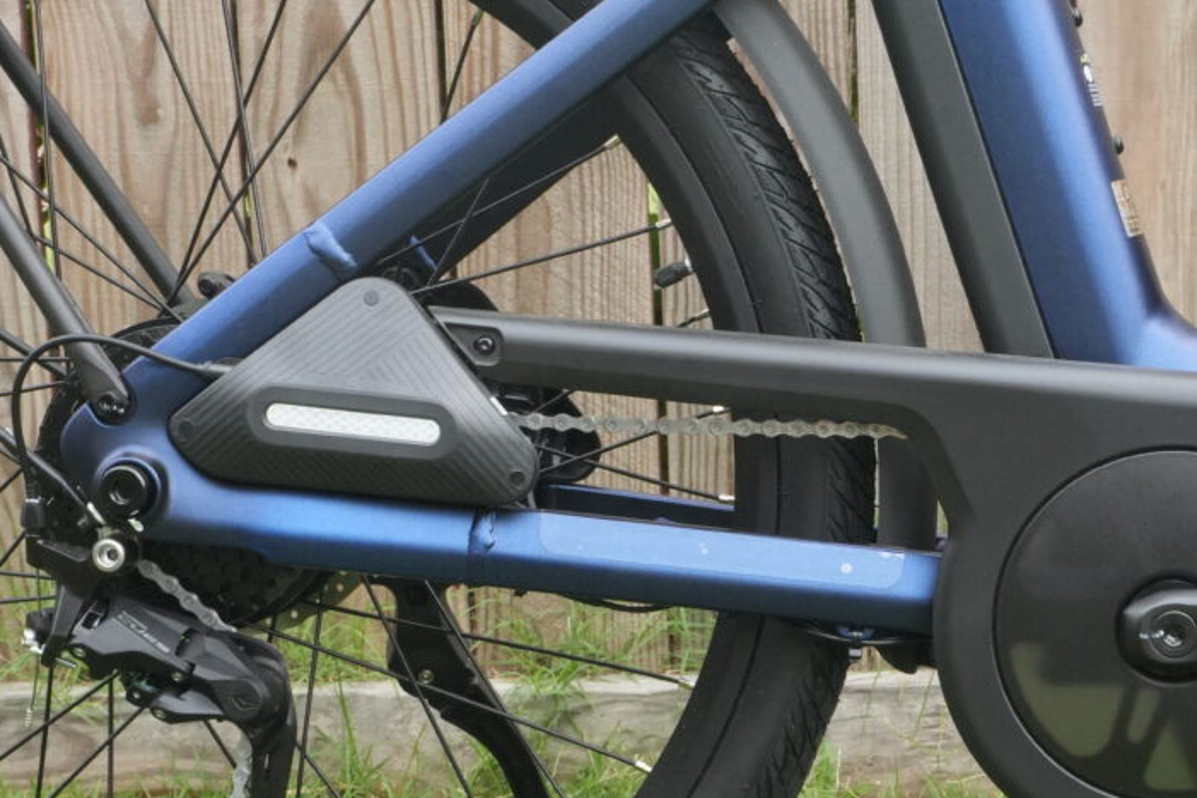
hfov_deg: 22.6
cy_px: 644
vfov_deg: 15.1
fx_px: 2987
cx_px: 739
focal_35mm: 90
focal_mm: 35
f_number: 16
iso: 2000
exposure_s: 1/125
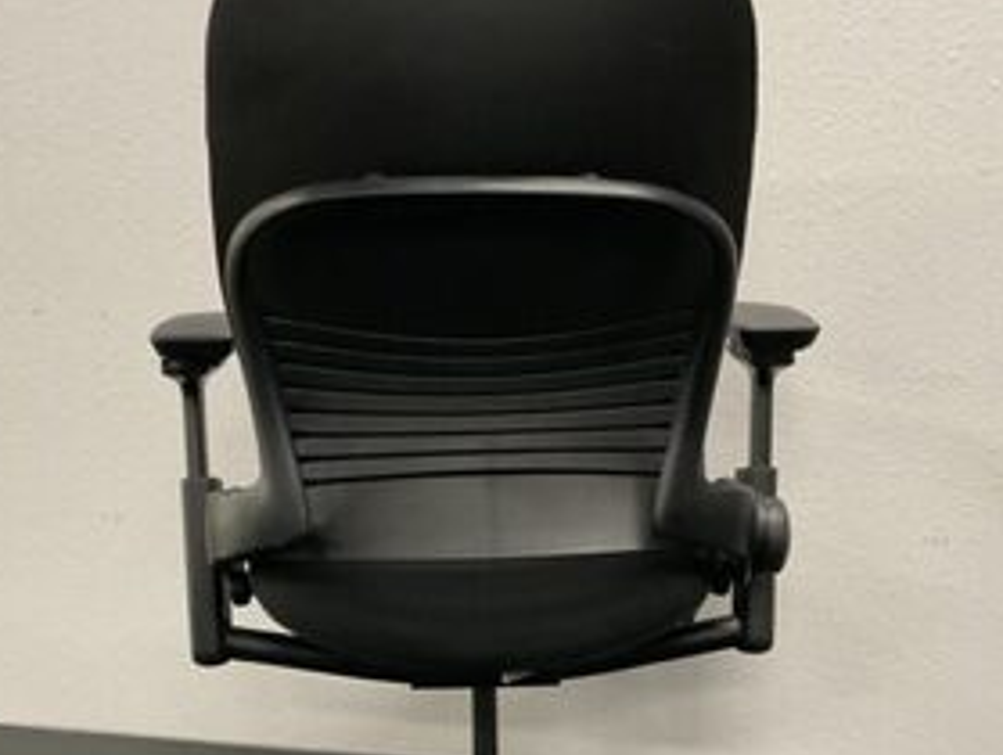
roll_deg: +0.5
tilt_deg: -13.6
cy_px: 523
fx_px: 1509
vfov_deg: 27.9
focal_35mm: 52
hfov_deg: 36.8
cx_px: 500
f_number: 1.8
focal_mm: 3
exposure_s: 1/60
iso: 160
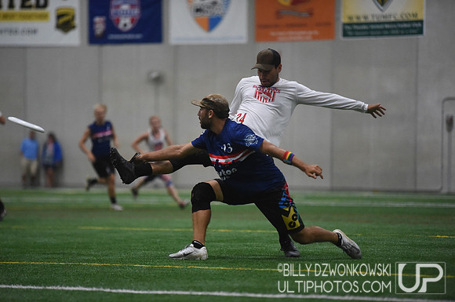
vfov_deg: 6.8
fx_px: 2524
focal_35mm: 200
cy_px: 151
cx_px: 228
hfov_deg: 10.3
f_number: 2.8
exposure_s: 1/640
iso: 10000
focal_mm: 200
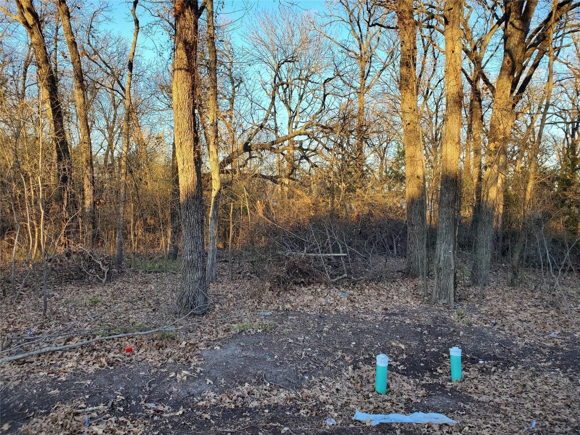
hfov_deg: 67.3
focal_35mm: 26
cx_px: 290
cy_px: 218
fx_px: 436
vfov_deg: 53.1
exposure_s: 1/256
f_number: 2.4
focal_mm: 4.3
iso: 50
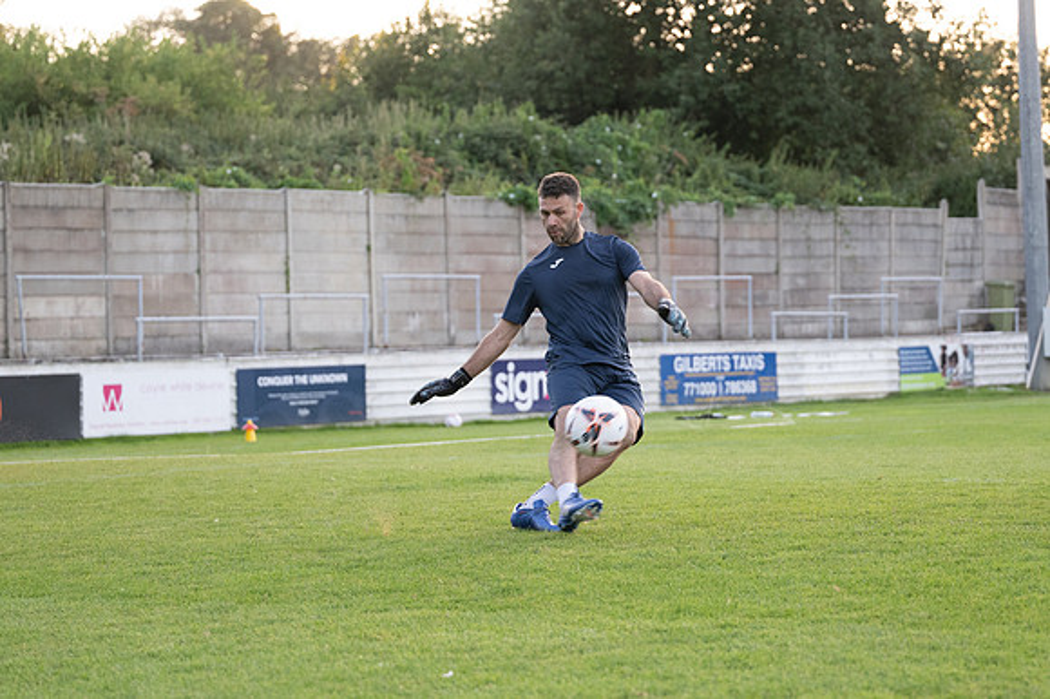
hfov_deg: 19.5
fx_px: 3061
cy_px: 350
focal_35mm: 105
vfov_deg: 13.0
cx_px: 525
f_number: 2.8
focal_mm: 70
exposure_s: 1/640
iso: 1000
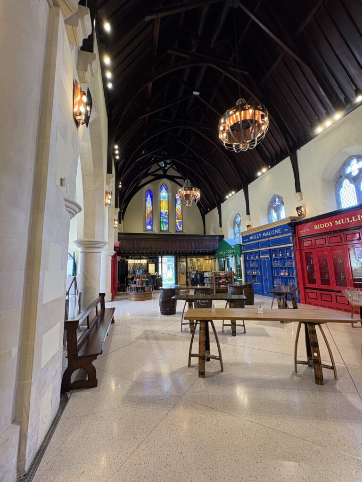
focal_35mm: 14
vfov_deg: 102.1
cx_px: 181
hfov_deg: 85.7
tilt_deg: +8.6
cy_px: 241
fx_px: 195
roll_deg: +0.4
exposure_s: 1/50
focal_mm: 2.22
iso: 200
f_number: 2.2
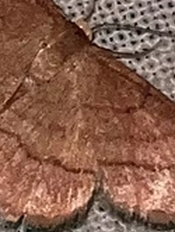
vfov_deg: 19.5
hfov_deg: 14.8
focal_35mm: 100
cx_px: 64
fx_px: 672
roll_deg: +13.5
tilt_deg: -26.5
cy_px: 73
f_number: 1.6
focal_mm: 5.1
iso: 32
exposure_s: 1/9901
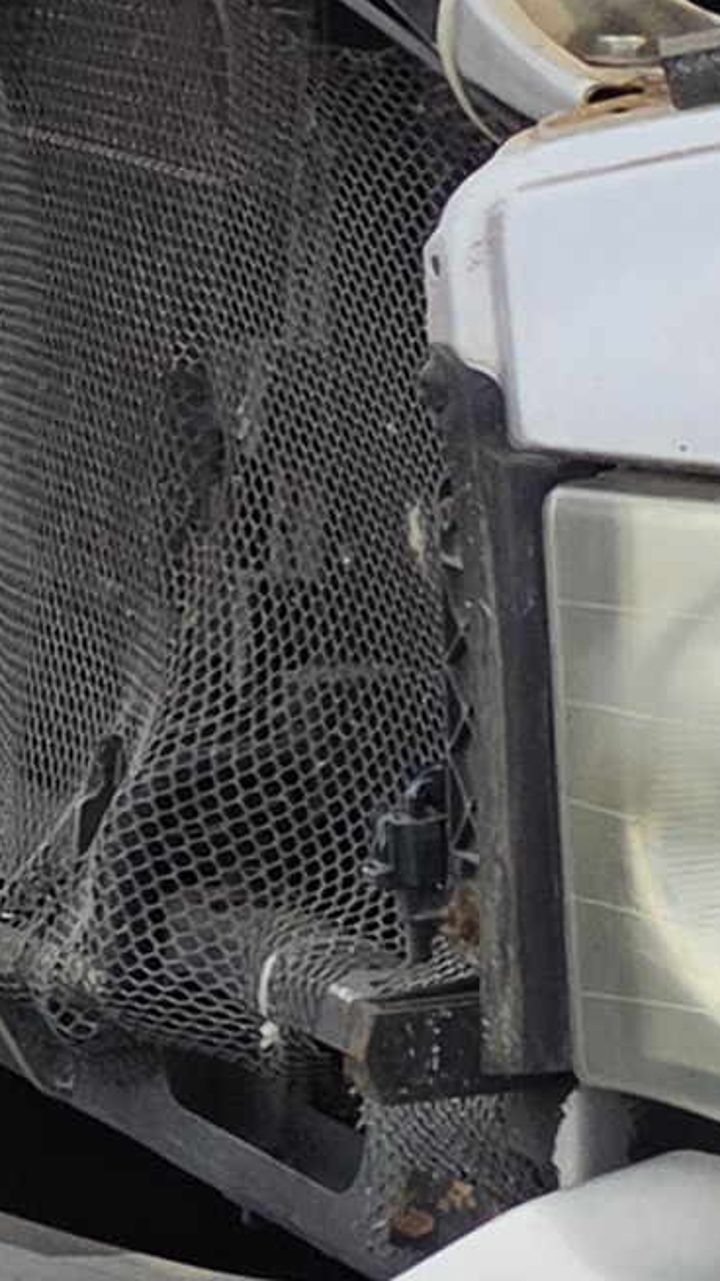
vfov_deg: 14.0
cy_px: 866
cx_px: 2968
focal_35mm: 153
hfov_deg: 6.3
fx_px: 5198
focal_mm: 5.4
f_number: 1.8
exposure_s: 1/1361
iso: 80
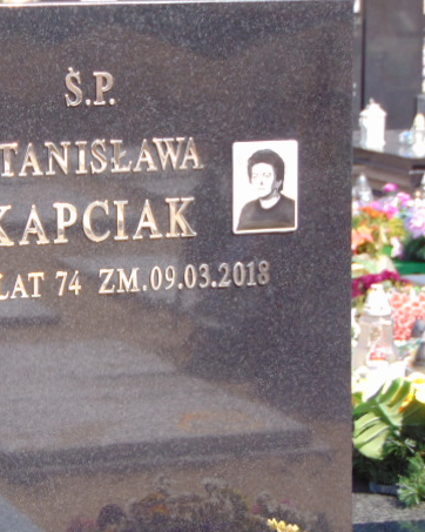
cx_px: 60
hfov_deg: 10.3
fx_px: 2344
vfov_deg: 12.9
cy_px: 271
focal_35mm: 149
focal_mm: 19.4
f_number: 10.1
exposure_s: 1/320
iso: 80
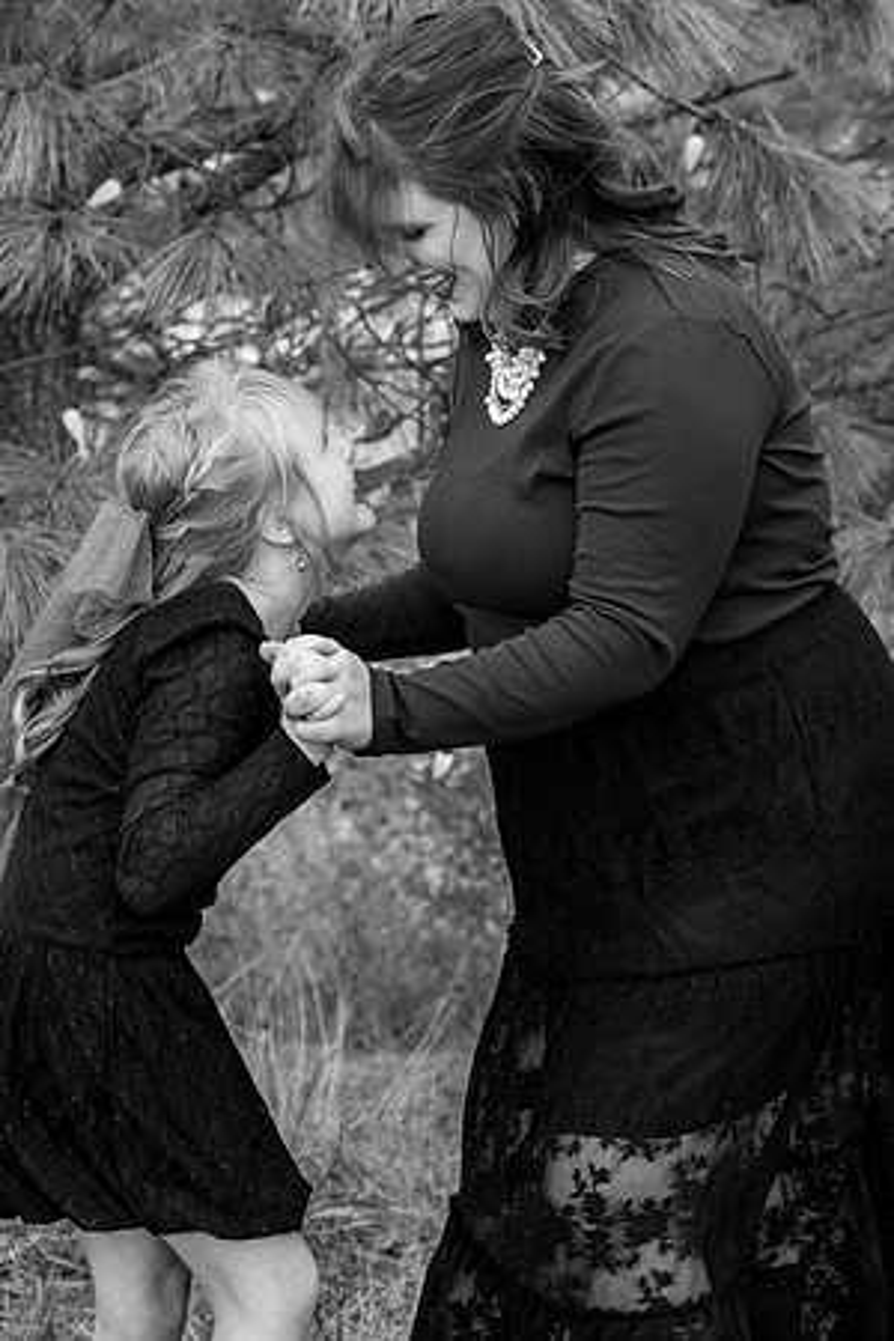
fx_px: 3278
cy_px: 670
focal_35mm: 88
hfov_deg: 15.5
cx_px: 447
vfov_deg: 23.1
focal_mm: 59
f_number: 5
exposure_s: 1/320
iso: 400
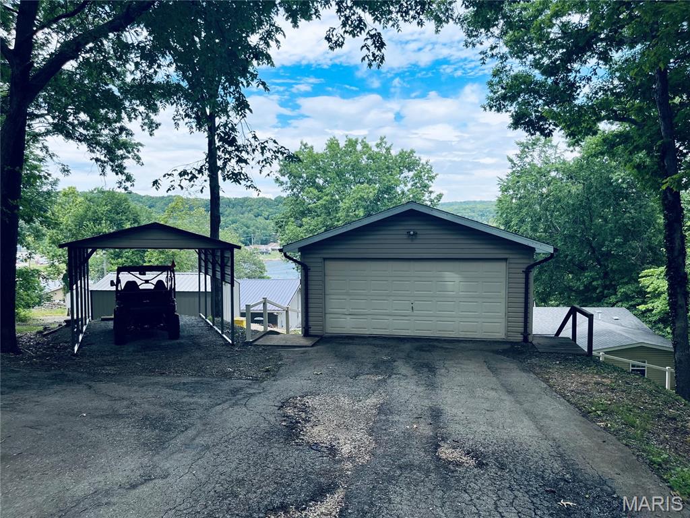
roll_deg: +0.6
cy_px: 259
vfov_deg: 53.1
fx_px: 518
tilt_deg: -4.4
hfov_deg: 67.3
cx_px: 345
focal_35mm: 26
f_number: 1.6
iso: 50
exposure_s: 1/1580
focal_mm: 5.1
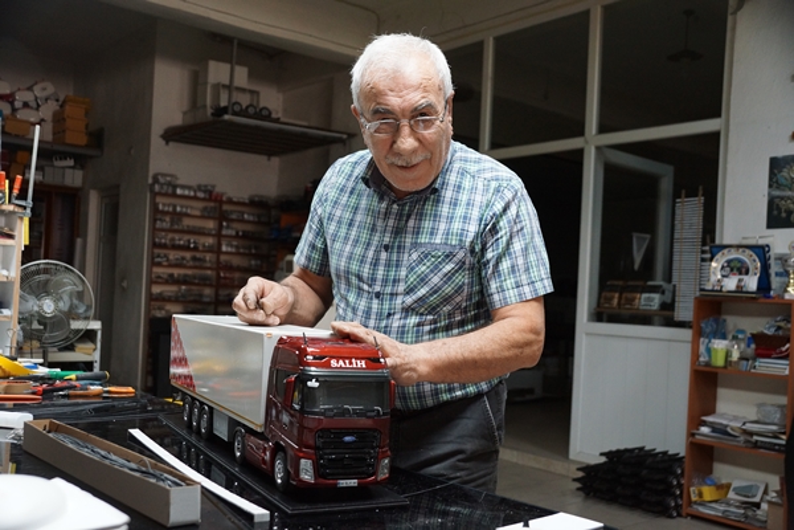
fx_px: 860
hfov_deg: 49.6
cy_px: 265
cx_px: 397
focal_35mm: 39
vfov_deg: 34.2
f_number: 4
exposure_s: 1/60
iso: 800
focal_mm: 26
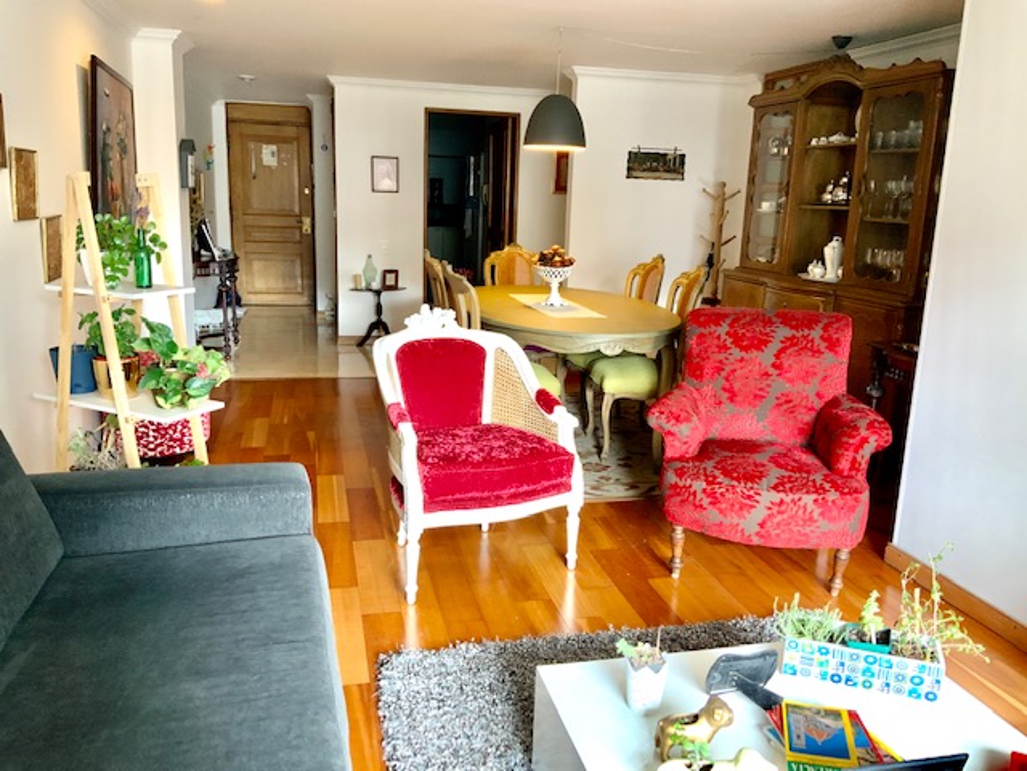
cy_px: 386
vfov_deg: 48.2
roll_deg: -1.7
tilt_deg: -12.4
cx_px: 514
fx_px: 860
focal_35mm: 29
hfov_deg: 61.7
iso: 125
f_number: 1.8
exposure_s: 1/60
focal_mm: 3
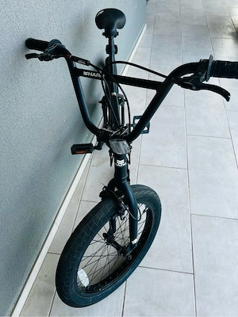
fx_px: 238
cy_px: 158
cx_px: 119
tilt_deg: -50.9
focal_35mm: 26
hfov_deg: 53.1
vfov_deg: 67.3
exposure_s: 1/723
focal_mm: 5.7
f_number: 1.5
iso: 50
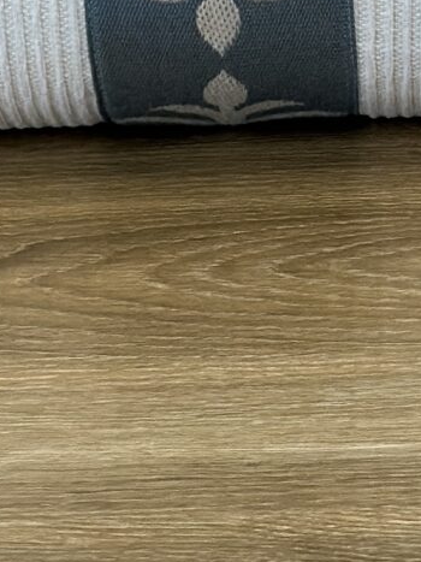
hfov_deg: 5.6
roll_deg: +1.2
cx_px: 511
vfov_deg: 7.5
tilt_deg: -17.5
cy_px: -88
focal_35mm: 263
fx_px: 4267
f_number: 1.78
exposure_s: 1/258
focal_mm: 6.86
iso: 80
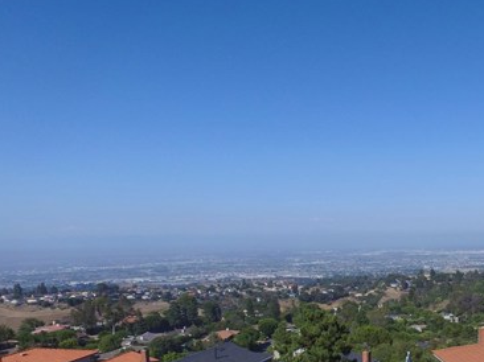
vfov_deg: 39.3
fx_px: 489
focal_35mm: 35
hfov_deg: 49.3
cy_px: 280
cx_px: 394
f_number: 2.8
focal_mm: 3.61
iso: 100
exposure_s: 1/1600
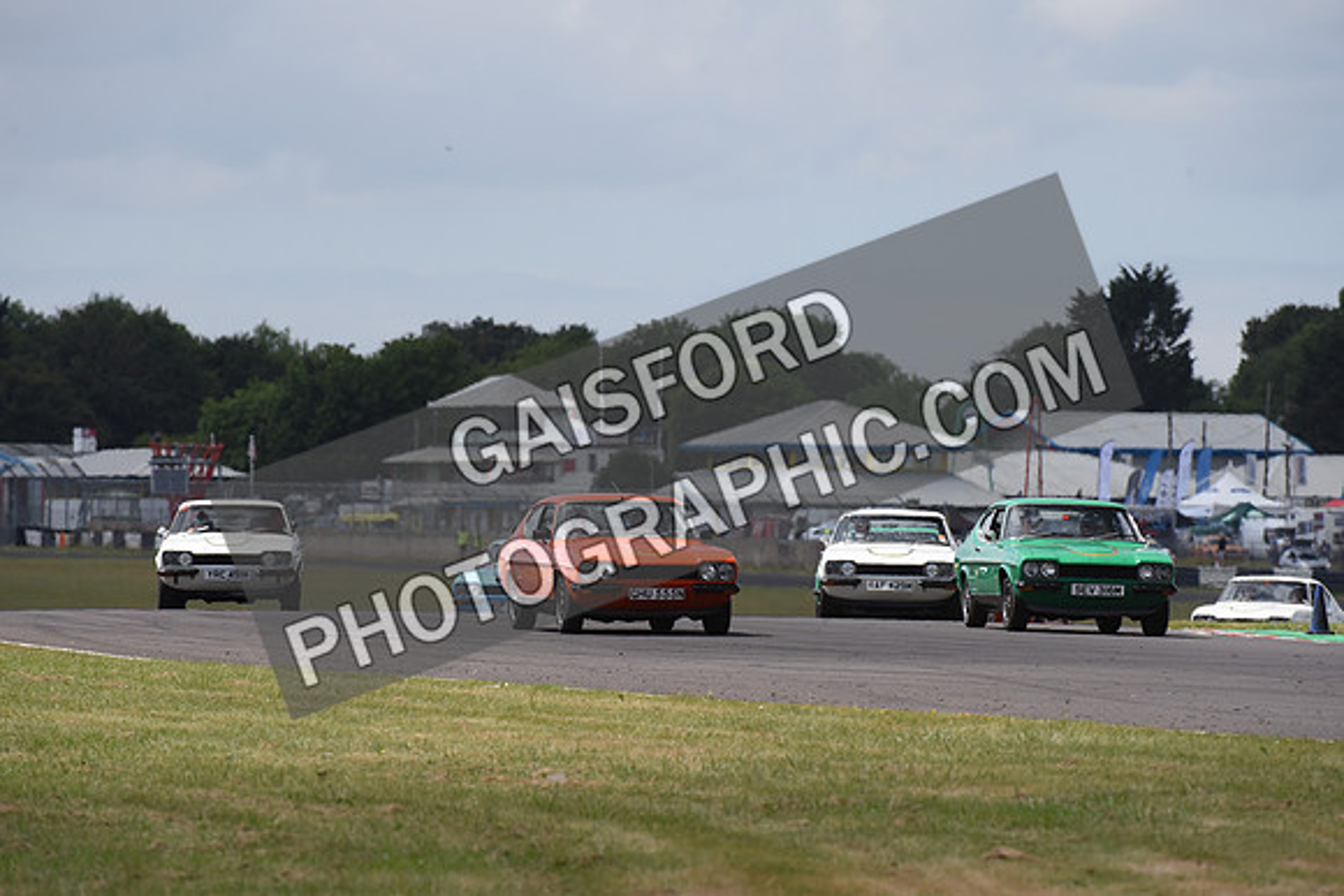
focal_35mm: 400
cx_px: 672
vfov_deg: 3.4
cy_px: 448
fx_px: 14936
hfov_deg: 5.2
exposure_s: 1/1000
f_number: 8
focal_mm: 400
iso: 1100
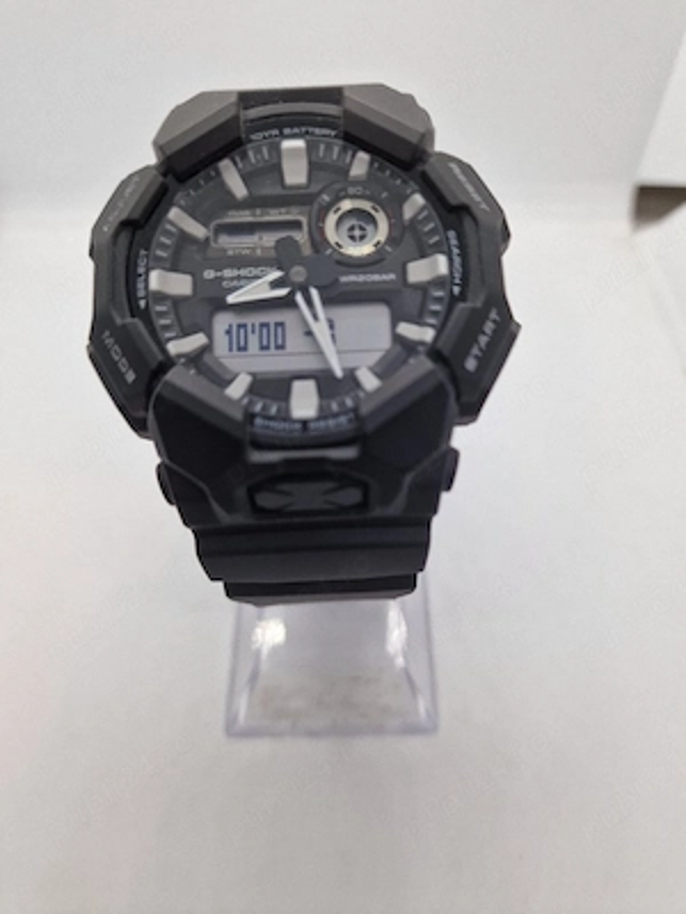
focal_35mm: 23
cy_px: 457
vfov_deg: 73.9
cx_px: 343
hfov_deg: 58.9
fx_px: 608
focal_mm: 6.4
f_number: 1.8
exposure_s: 1/182
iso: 50
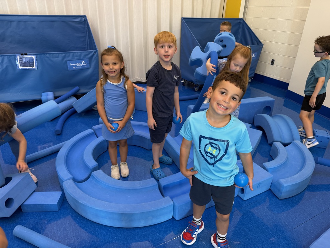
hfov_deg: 71.6
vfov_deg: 56.8
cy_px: 124
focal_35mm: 24
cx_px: 165
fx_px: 229
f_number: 1.78
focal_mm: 6.76
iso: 160
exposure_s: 1/100
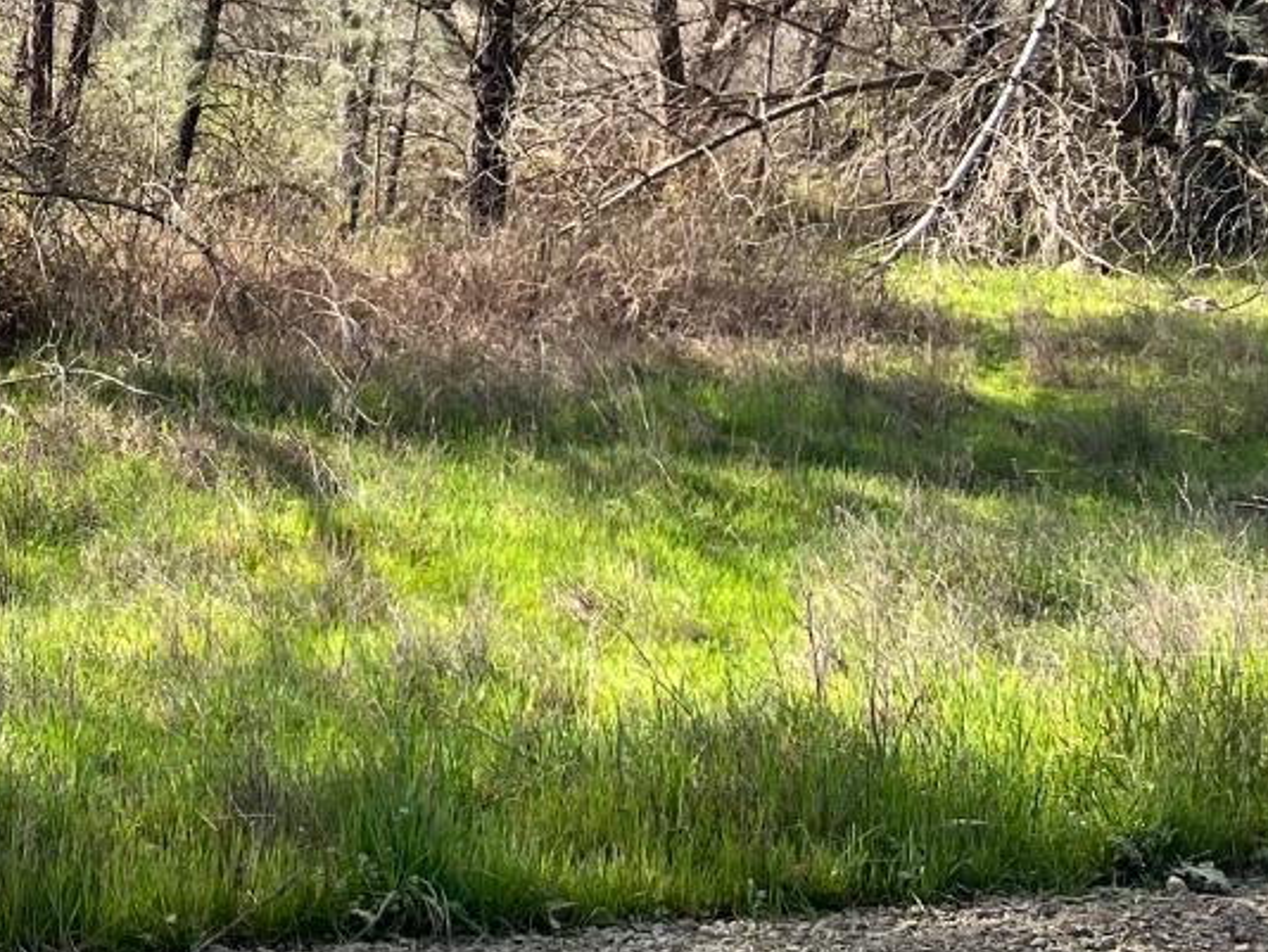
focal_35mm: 73
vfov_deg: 19.9
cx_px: -451
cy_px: 172
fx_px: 2675
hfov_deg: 23.2
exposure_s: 1/949
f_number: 1.5
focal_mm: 5.7
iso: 50
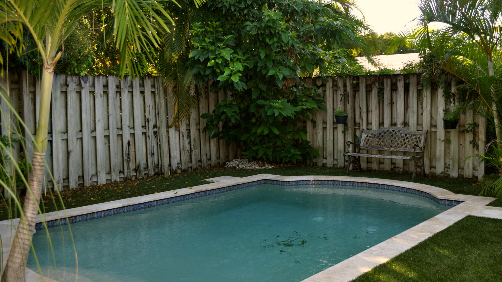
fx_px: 479
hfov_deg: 54.9
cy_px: 134
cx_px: 297
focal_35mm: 36
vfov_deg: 32.8
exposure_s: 1/200
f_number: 4
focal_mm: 18
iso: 200
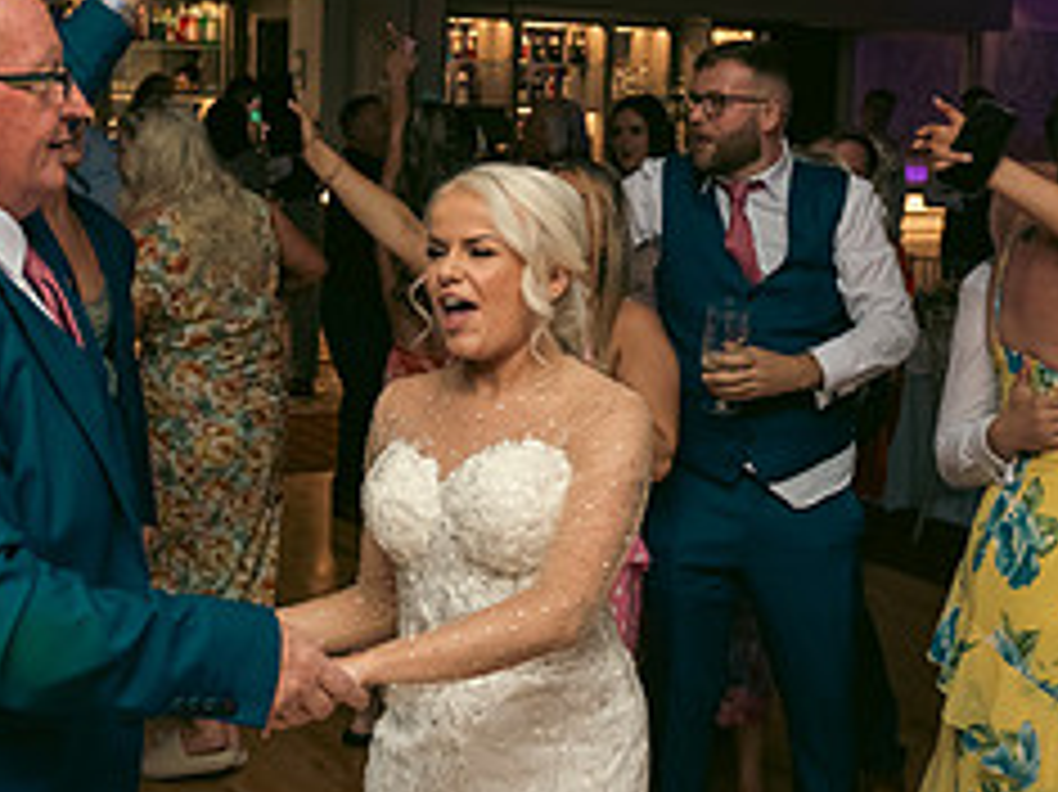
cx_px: 441
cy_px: 272
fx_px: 1741
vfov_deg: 25.5
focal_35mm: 57
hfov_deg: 33.7
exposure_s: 1/160
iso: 800
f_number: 3.5
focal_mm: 24
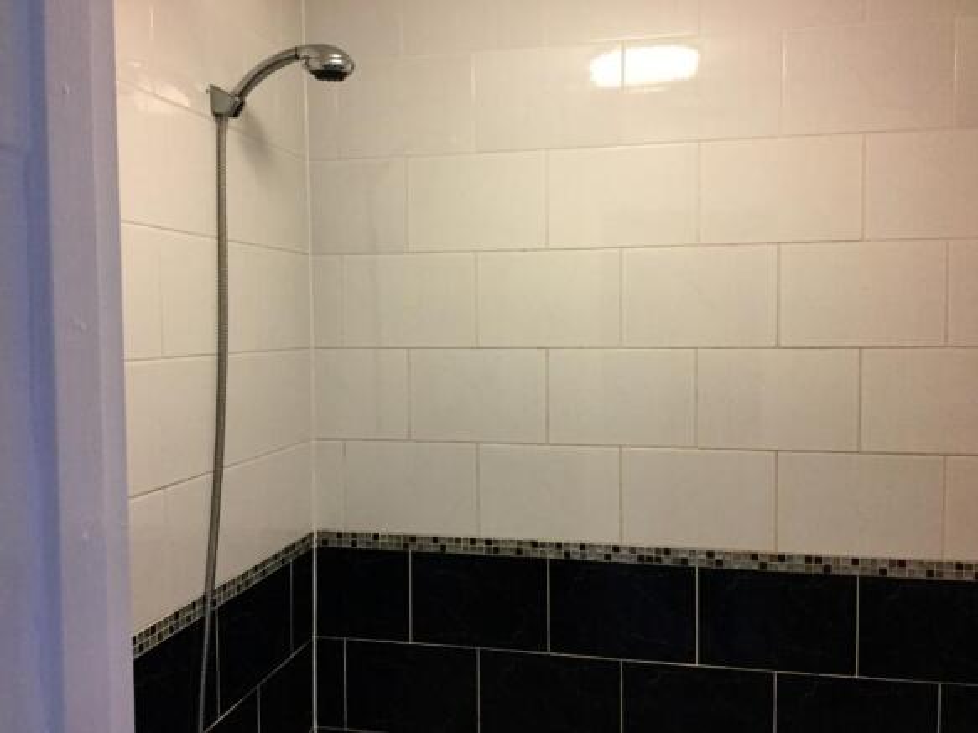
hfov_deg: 58.4
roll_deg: +0.7
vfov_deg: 45.4
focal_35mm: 31
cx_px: 489
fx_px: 876
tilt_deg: -3.7
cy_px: 366
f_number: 2.4
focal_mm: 3.3
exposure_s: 1/30
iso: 125
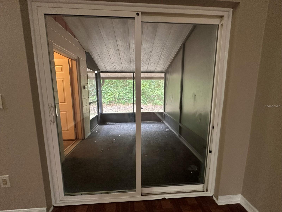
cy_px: 106
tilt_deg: -7.2
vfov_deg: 85.7
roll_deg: -0.5
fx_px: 114
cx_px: 141
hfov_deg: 102.1
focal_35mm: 14
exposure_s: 1/60
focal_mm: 2.22
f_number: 2.2
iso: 250
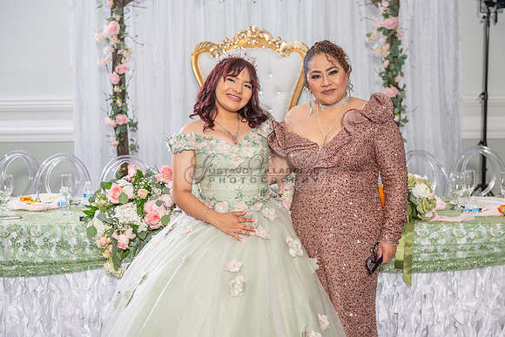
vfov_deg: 26.0
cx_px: 252
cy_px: 168
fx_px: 730
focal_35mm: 52
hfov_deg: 38.2
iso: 400
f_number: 3.5
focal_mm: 52
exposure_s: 1/160
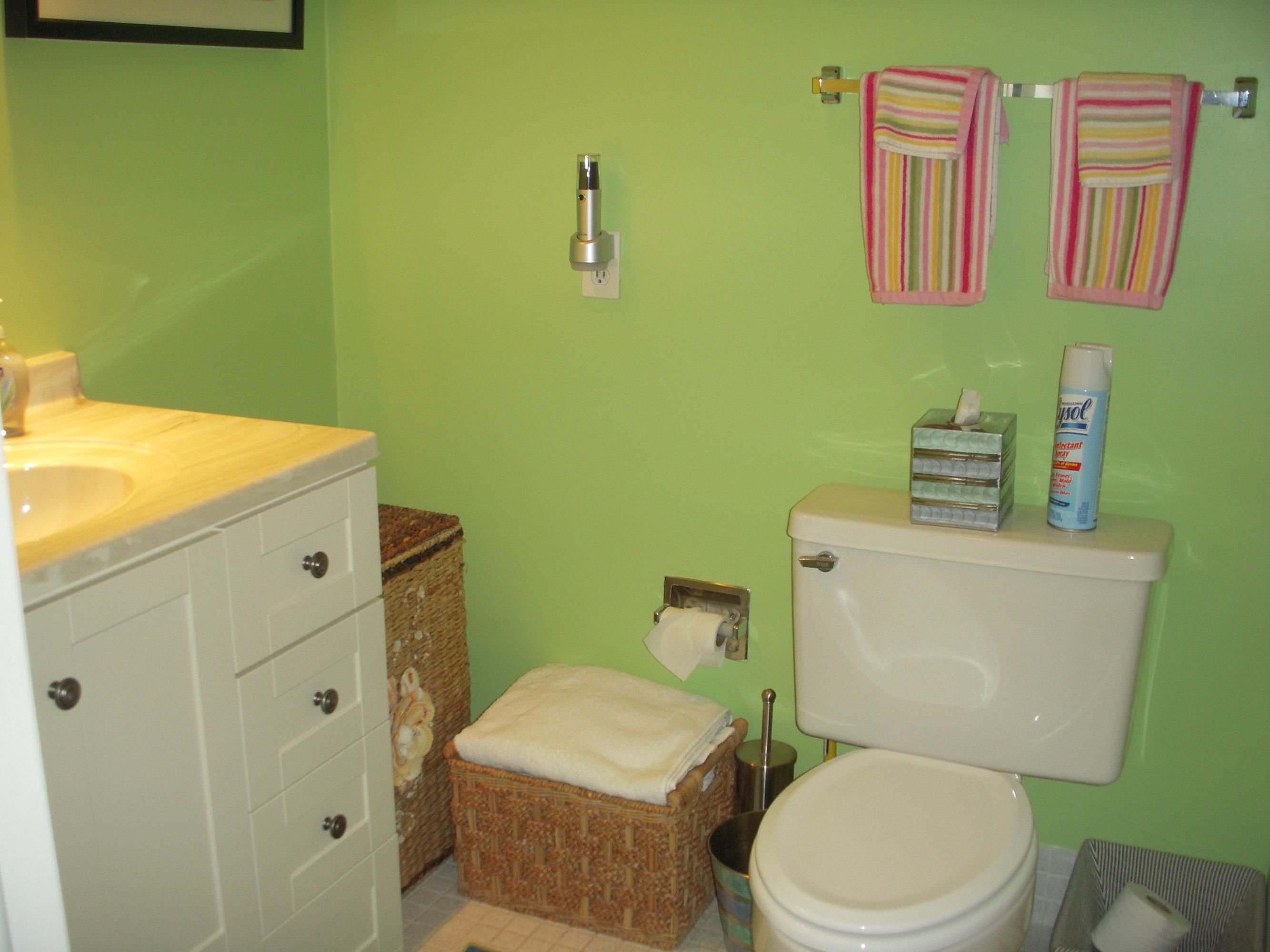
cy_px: 476
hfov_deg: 49.0
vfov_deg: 37.7
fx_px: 1394
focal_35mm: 38
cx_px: 635
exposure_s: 1/30
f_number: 3.3
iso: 100
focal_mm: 6.3
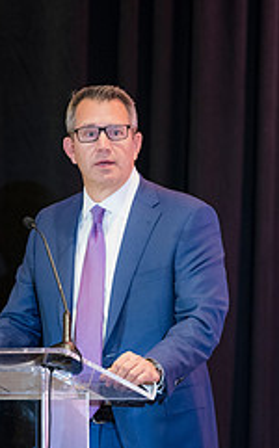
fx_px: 4649
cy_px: 240
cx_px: 112
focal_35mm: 381
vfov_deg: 5.5
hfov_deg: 3.4
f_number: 2.8
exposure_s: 1/160
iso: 5000
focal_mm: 200
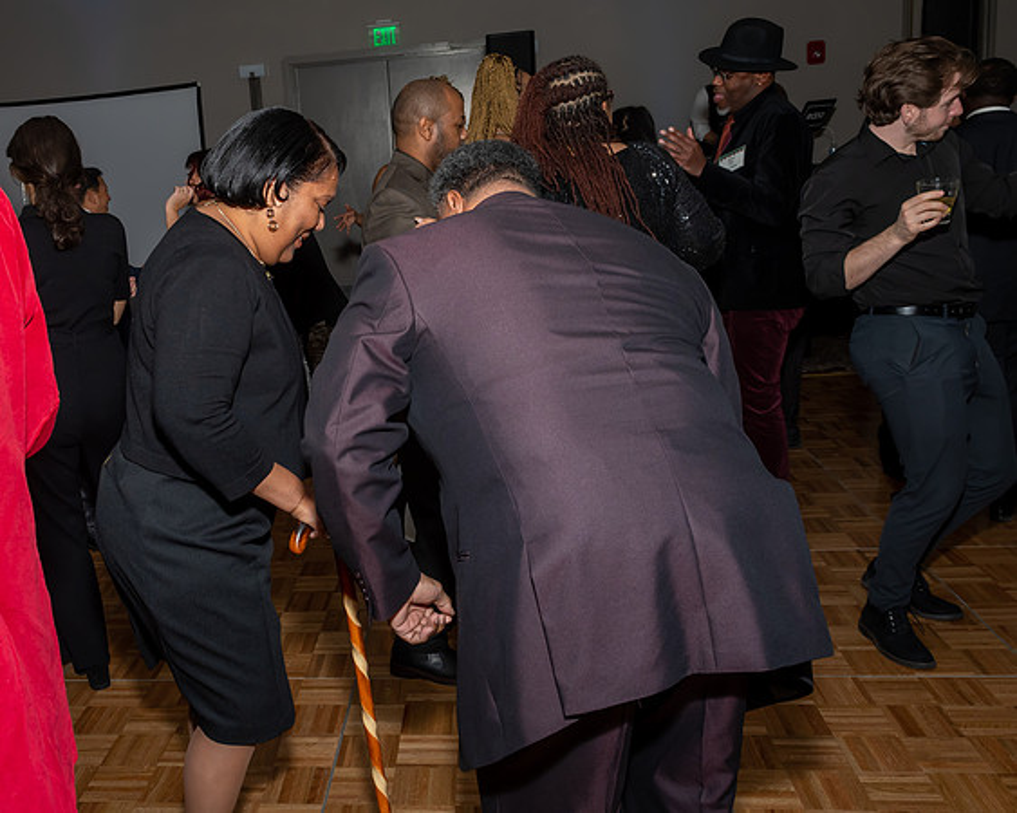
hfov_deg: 53.2
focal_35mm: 33
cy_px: 371
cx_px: 353
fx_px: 995
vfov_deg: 44.4
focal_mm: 18
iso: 400
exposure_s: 1/250
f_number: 6.3
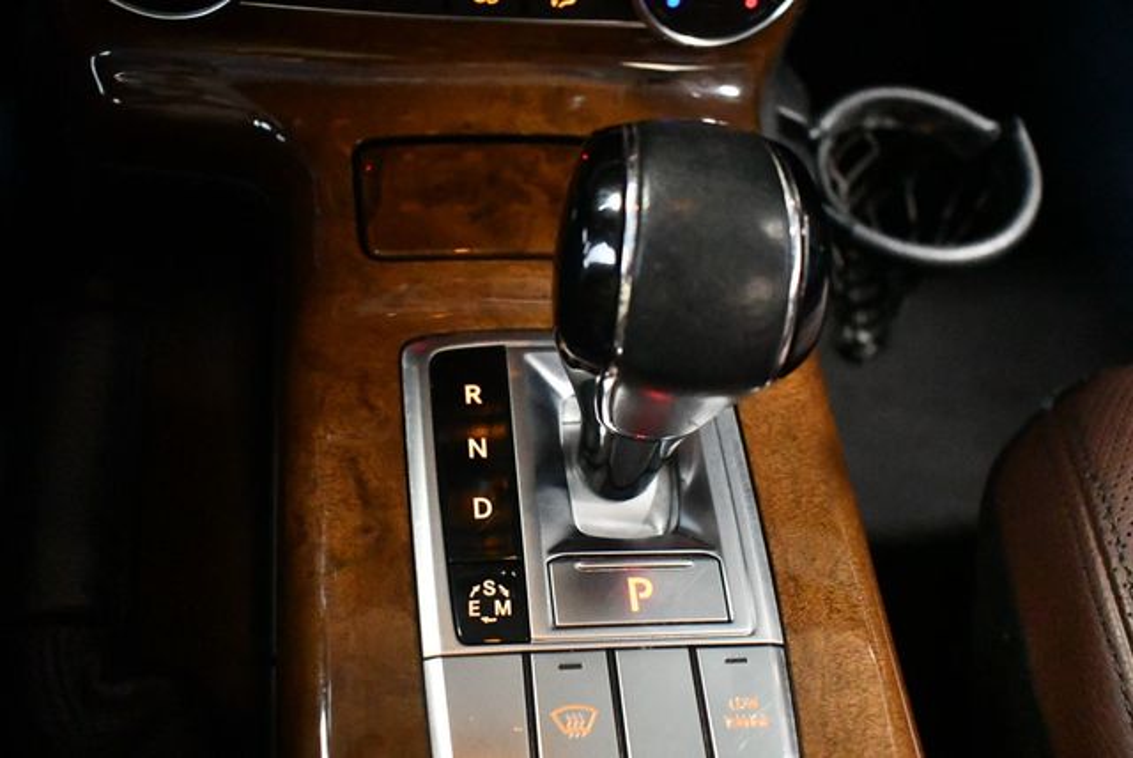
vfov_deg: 36.9
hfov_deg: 53.1
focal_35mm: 36
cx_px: 566
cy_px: 379
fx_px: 1134
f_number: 3.5
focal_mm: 18
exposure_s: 1/60
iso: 12800
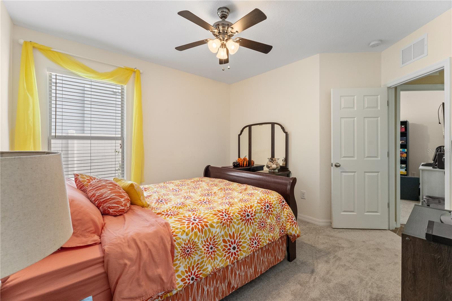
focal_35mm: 15
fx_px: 186
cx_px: 226
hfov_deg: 101.2
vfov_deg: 78.1
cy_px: 150
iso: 3200
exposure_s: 1/30
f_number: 8
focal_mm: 14.8
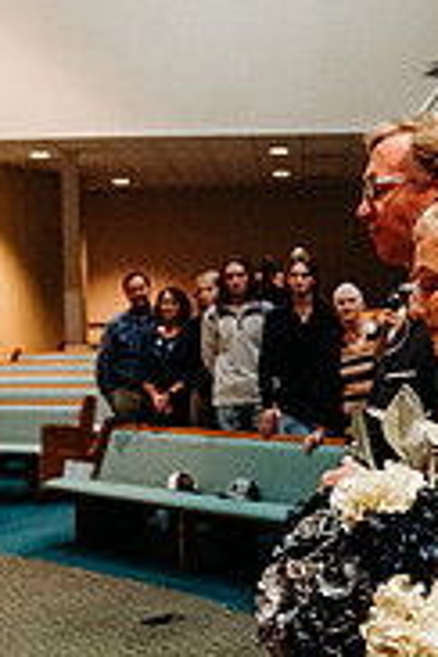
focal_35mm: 76
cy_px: 318
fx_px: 1387
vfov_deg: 26.6
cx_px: 438
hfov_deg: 17.5
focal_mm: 24
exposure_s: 1/125
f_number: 4.5
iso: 5000
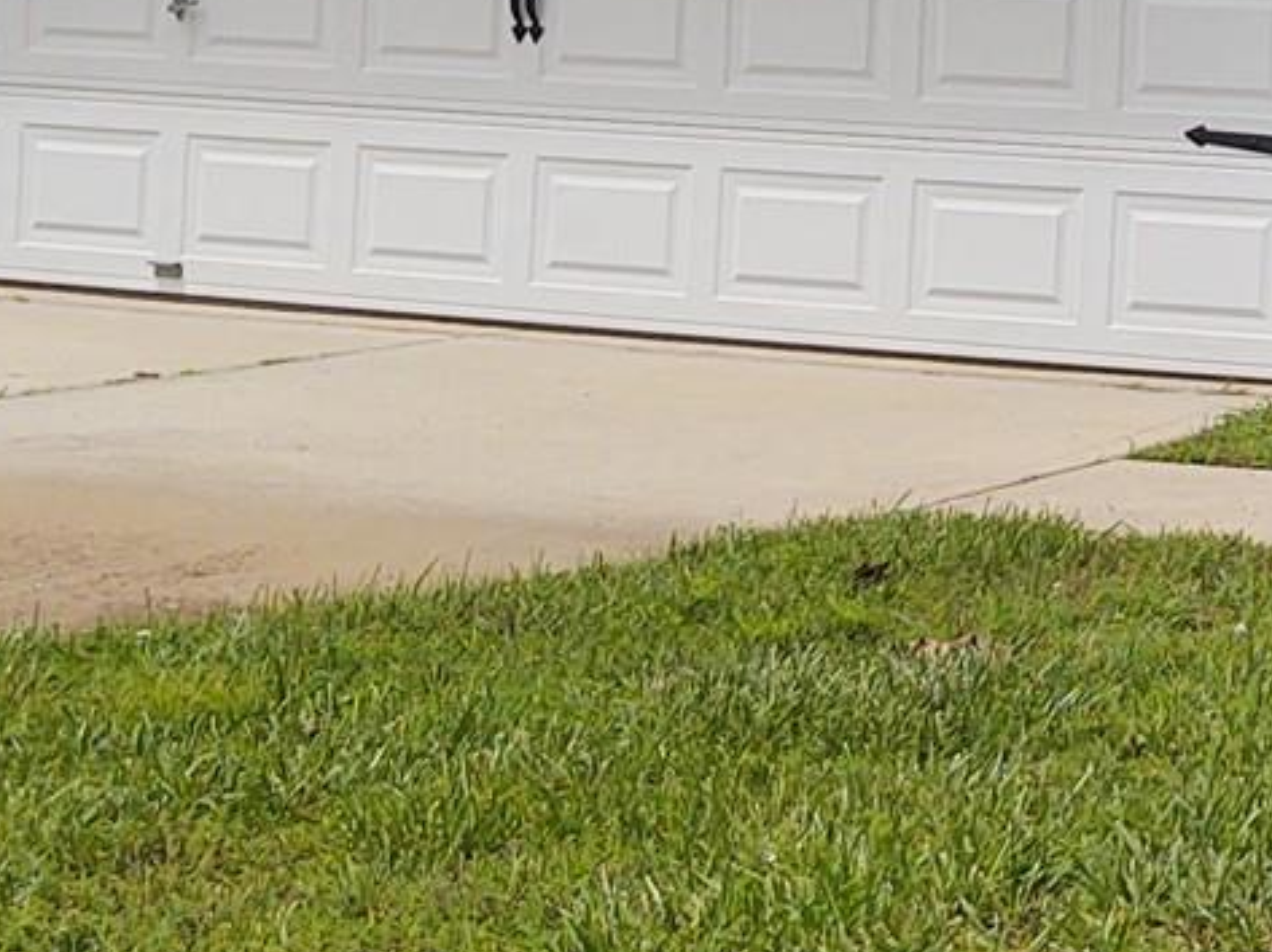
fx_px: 4296
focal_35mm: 117
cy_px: -255
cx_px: 1901
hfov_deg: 15.5
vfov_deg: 12.3
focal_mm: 4.75
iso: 100
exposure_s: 1/7589
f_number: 1.7
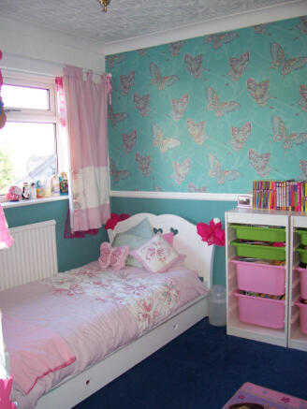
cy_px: 204
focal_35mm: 34
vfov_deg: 53.9
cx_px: 154
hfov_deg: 41.8
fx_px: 402
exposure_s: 1/60
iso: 160
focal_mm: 5.6
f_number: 2.7
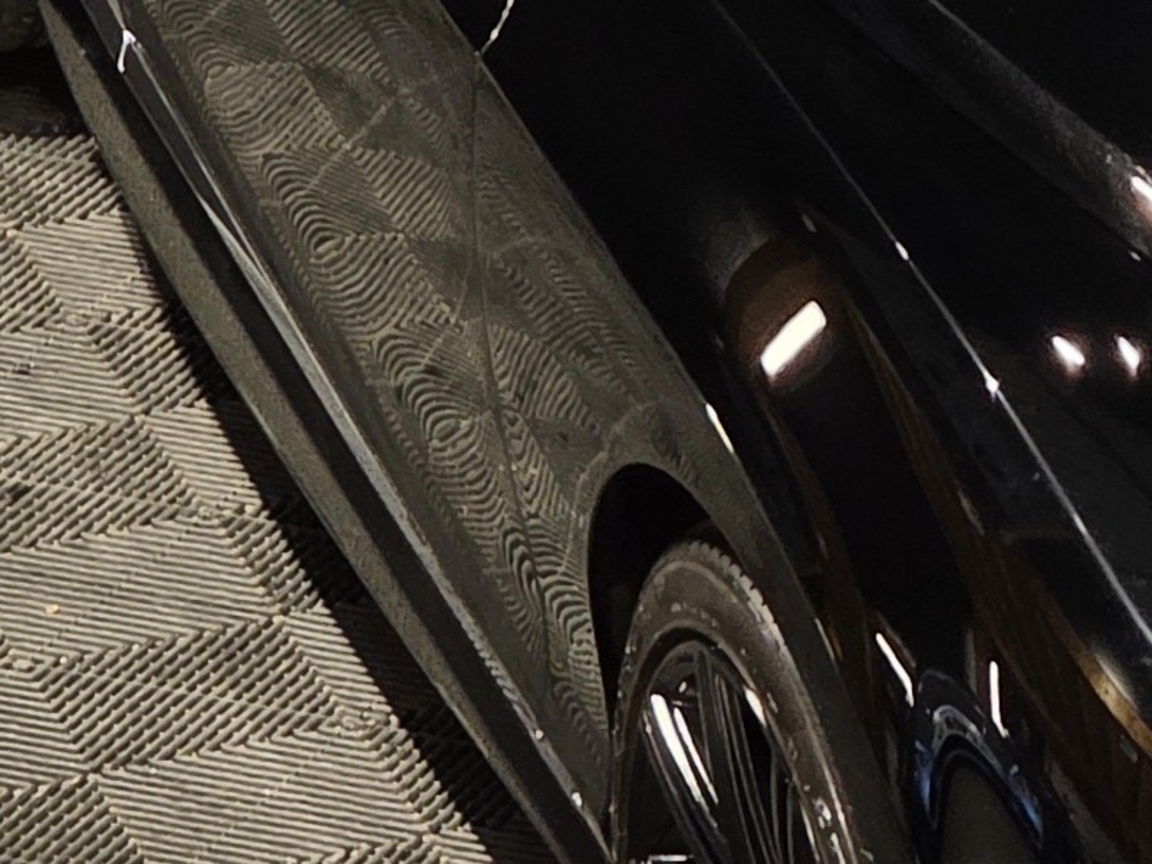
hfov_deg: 5.7
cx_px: 1711
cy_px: 112
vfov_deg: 4.3
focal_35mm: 344
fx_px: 11452
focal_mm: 7.9
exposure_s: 1/26
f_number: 2.4
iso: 125
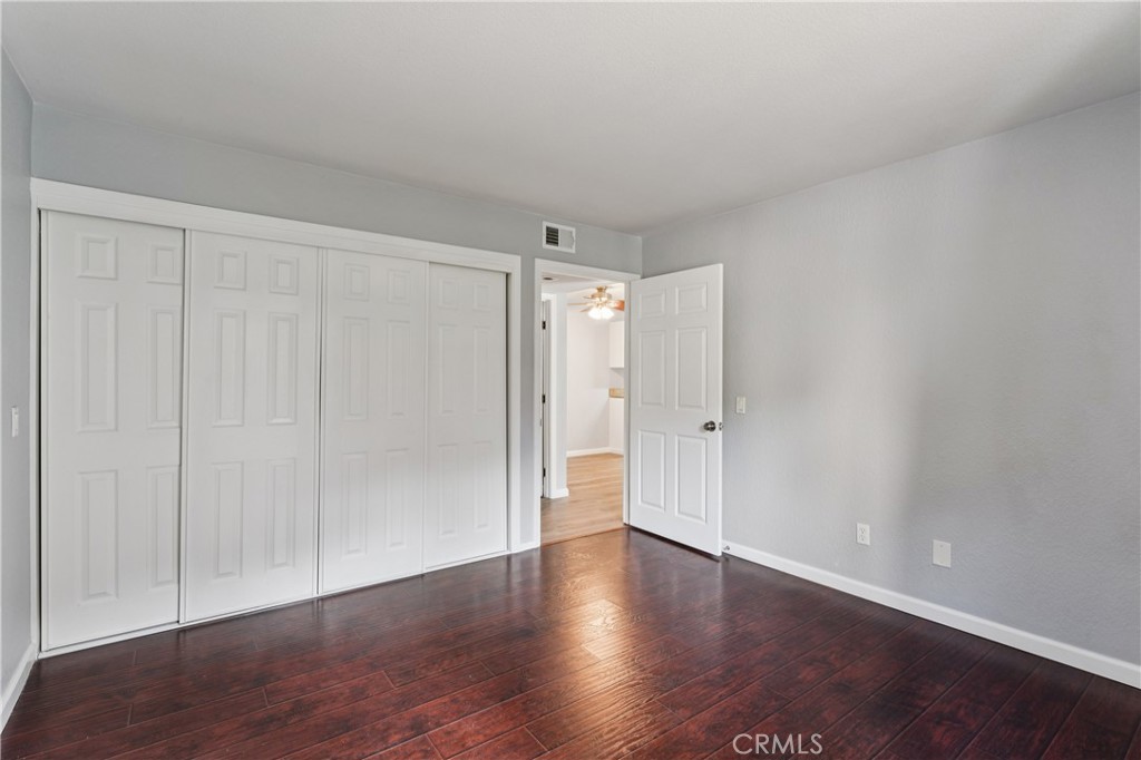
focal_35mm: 17
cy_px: 380
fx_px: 526
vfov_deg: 71.7
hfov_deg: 94.7
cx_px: 570
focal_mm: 16.6
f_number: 13
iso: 100
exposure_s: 1.3
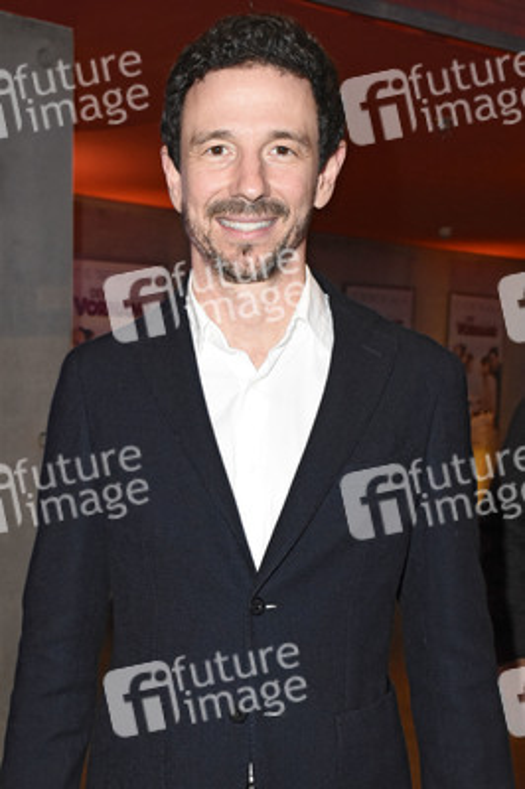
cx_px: 262
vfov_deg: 48.0
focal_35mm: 40
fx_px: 887
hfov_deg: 33.0
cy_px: 394
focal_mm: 27
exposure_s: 1/60
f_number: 6.3
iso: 3200
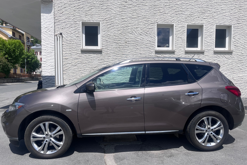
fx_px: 192
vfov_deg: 46.4
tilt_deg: -2.6
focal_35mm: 28
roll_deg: -0.1
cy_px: 87
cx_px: 124
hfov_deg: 65.5
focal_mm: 5.1
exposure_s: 1/6173
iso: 50
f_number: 1.6
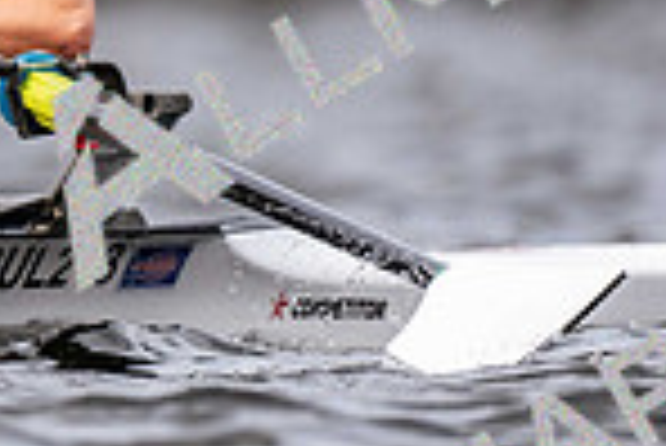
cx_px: -333
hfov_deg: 0.9
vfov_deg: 0.6
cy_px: -137
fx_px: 43628
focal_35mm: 2356
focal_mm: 600
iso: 720
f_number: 4
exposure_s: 1/2500
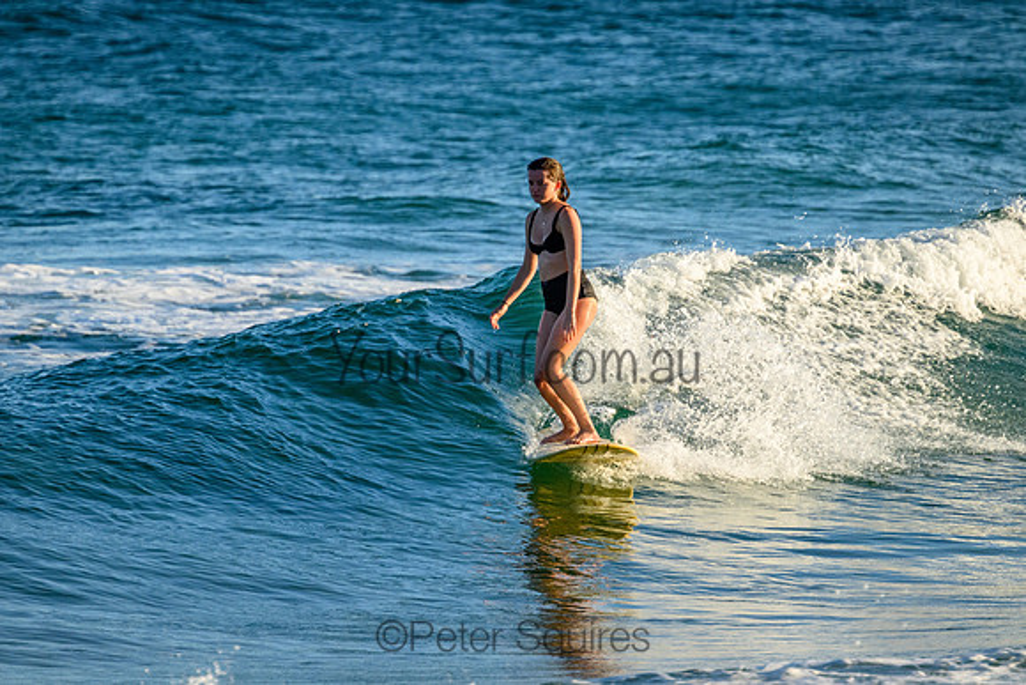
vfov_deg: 1.7
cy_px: 342
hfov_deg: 2.6
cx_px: 513
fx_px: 22804
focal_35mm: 800
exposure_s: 1/2000
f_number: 11
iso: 2200
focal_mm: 800
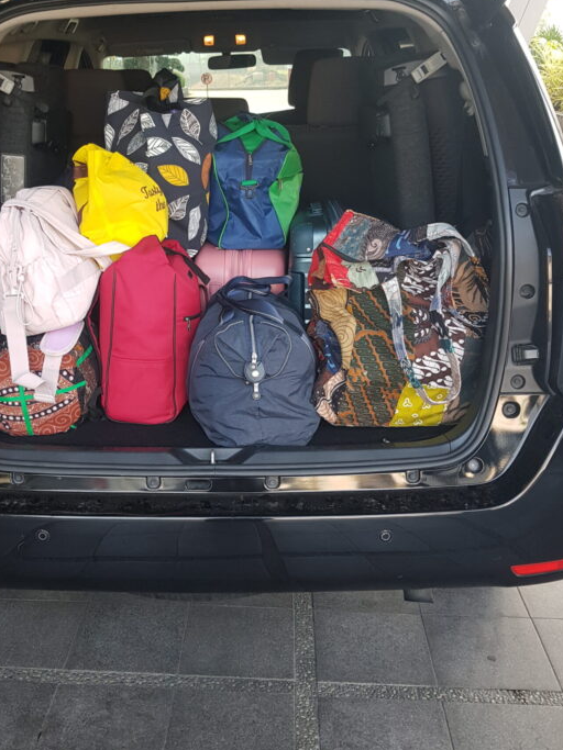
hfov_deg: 36.5
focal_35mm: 39
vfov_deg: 47.6
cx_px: 200
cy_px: 300
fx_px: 846
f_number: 1.7
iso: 64
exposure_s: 1/100
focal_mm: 4.3
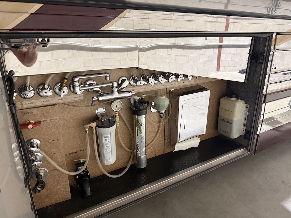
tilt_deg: -17.7
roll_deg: +0.2
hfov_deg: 71.6
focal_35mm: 24
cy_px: 109
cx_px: 146
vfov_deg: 56.8
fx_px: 202
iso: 500
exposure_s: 1/60
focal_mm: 6.76
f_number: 1.78
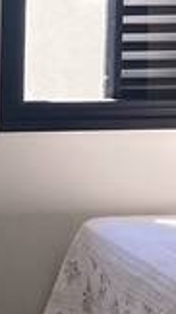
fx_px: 1570
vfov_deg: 11.4
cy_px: 205
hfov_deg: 6.1
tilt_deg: -8.3
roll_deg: +1.2
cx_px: -294
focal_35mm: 189
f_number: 1.8
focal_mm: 4.25
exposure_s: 1/120
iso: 80
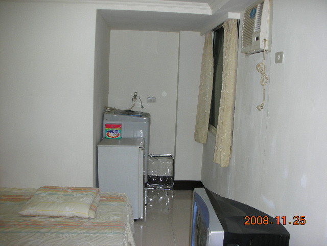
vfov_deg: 40.7
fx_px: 331
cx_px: 164
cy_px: 123
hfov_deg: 52.6
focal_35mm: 35
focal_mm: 5.8
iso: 110
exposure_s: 1/60.1
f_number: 3
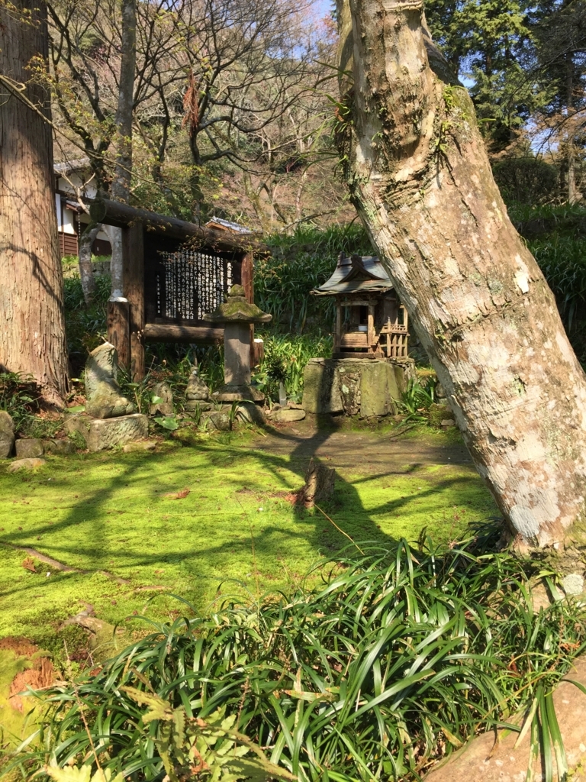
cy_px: 391
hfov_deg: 48.2
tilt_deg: -2.1
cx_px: 293
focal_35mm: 29
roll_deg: +1.1
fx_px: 655
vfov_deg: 61.7
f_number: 2.2
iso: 32
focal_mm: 4.15
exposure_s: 1/573
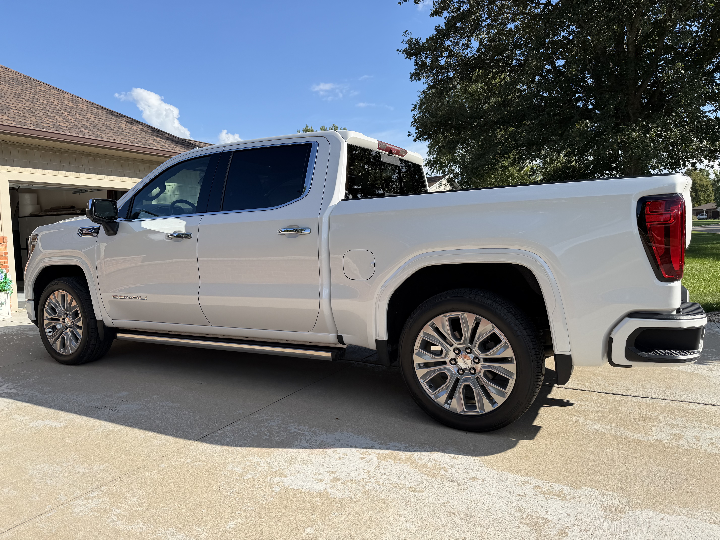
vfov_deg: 56.8
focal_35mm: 24
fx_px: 499
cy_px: 270
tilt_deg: -4.0
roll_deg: +2.6
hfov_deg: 71.6
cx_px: 360
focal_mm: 6.76
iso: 80
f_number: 1.78
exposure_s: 1/2907
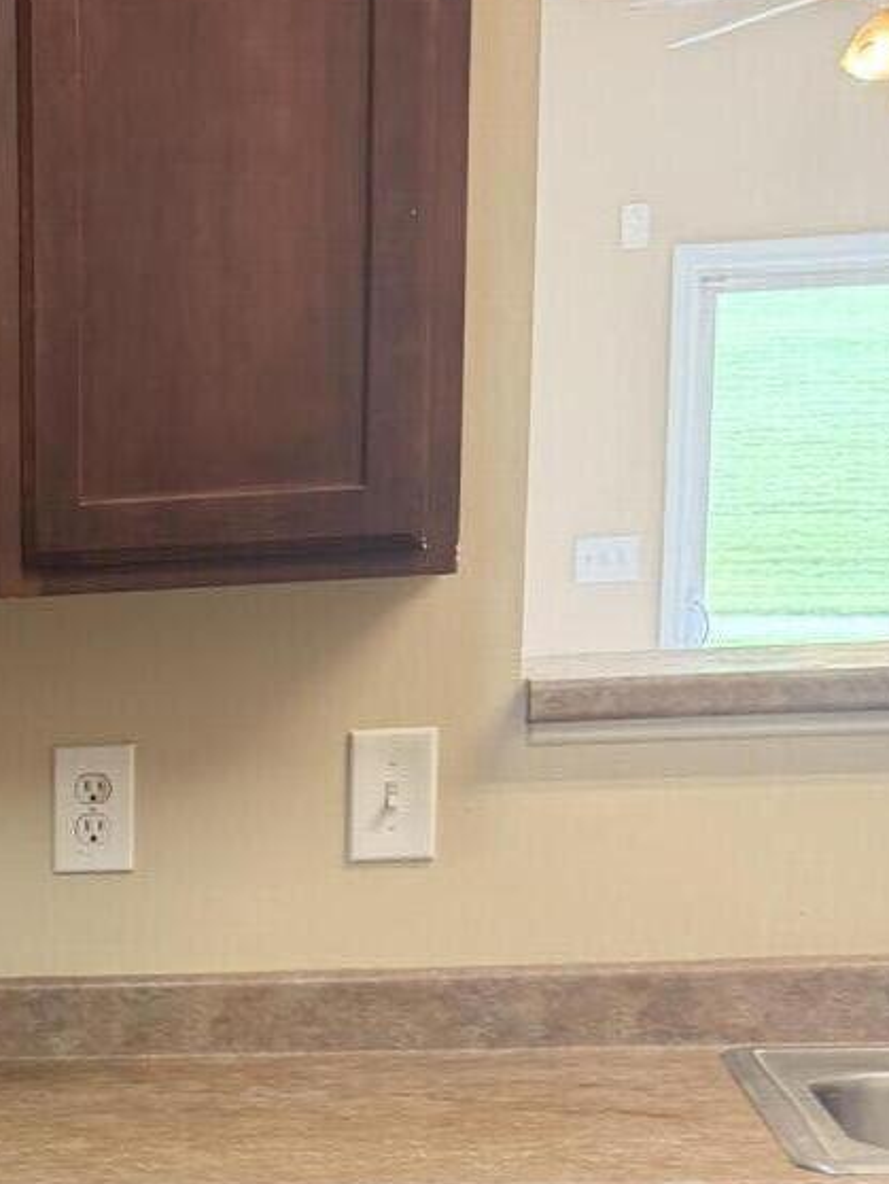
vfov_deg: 21.4
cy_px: 1343
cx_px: -291
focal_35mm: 86
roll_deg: +2.3
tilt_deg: -15.0
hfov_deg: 16.2
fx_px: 2943
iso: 200
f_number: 1.78
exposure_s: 1/60
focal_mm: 6.76
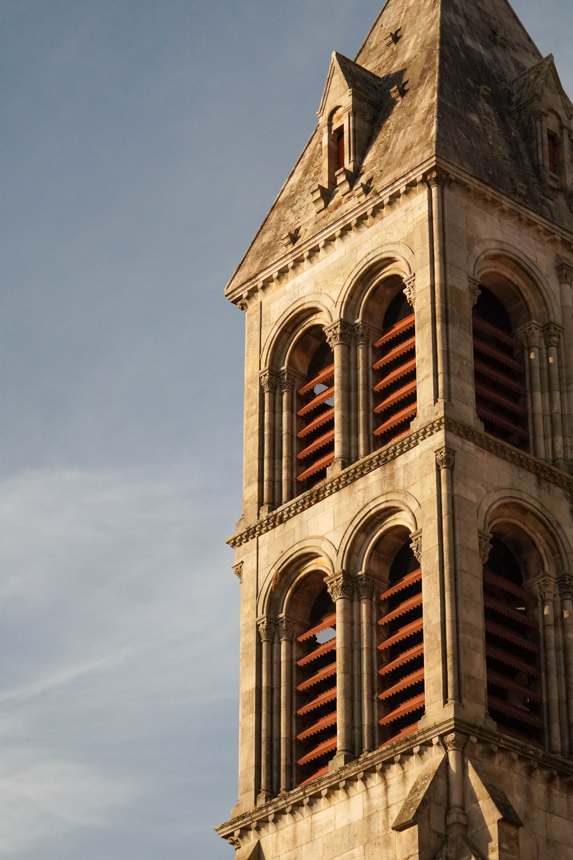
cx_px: 286
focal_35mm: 105
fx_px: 2507
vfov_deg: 19.5
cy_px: 430
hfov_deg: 13.0
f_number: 4
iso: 2000
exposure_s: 1/160
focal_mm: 70
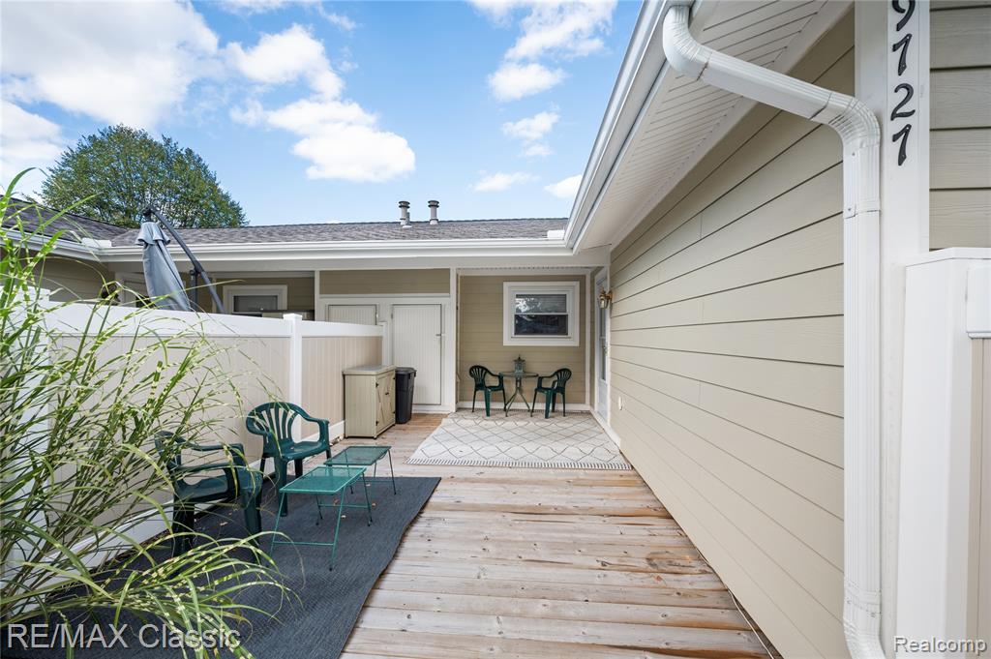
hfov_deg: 104.3
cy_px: 330
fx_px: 385
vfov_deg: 81.1
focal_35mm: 14
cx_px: 496
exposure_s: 1/13
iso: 100
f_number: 11
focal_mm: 14
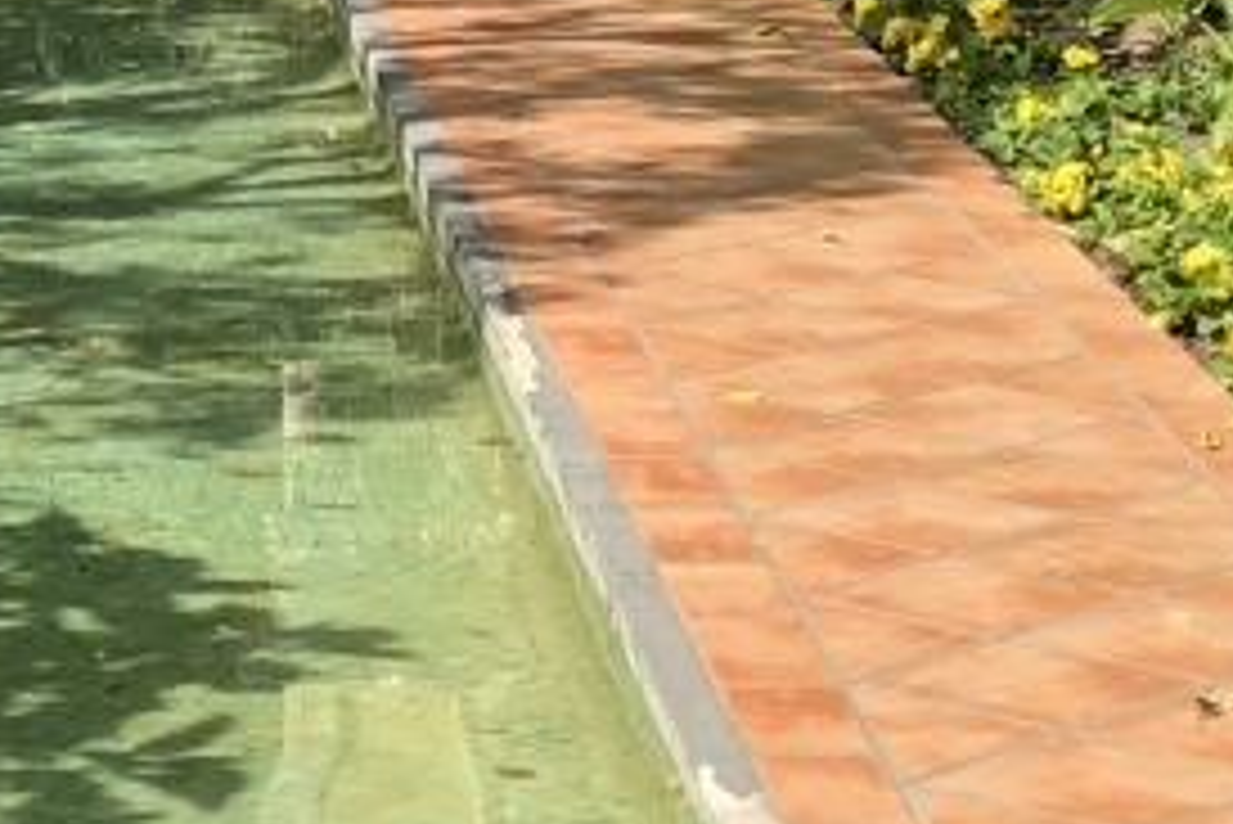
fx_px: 5825
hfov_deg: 11.9
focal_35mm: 170
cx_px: -40
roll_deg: -0.3
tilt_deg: +0.3
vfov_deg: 7.7
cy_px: -829
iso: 20
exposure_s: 1/1000
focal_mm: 3.99
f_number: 1.8
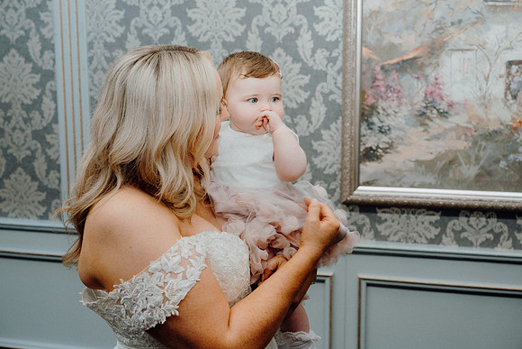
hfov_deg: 41.1
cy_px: 174
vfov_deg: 28.1
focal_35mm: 48
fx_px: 696
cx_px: 261
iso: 2500
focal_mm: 48
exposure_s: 1/160
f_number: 5
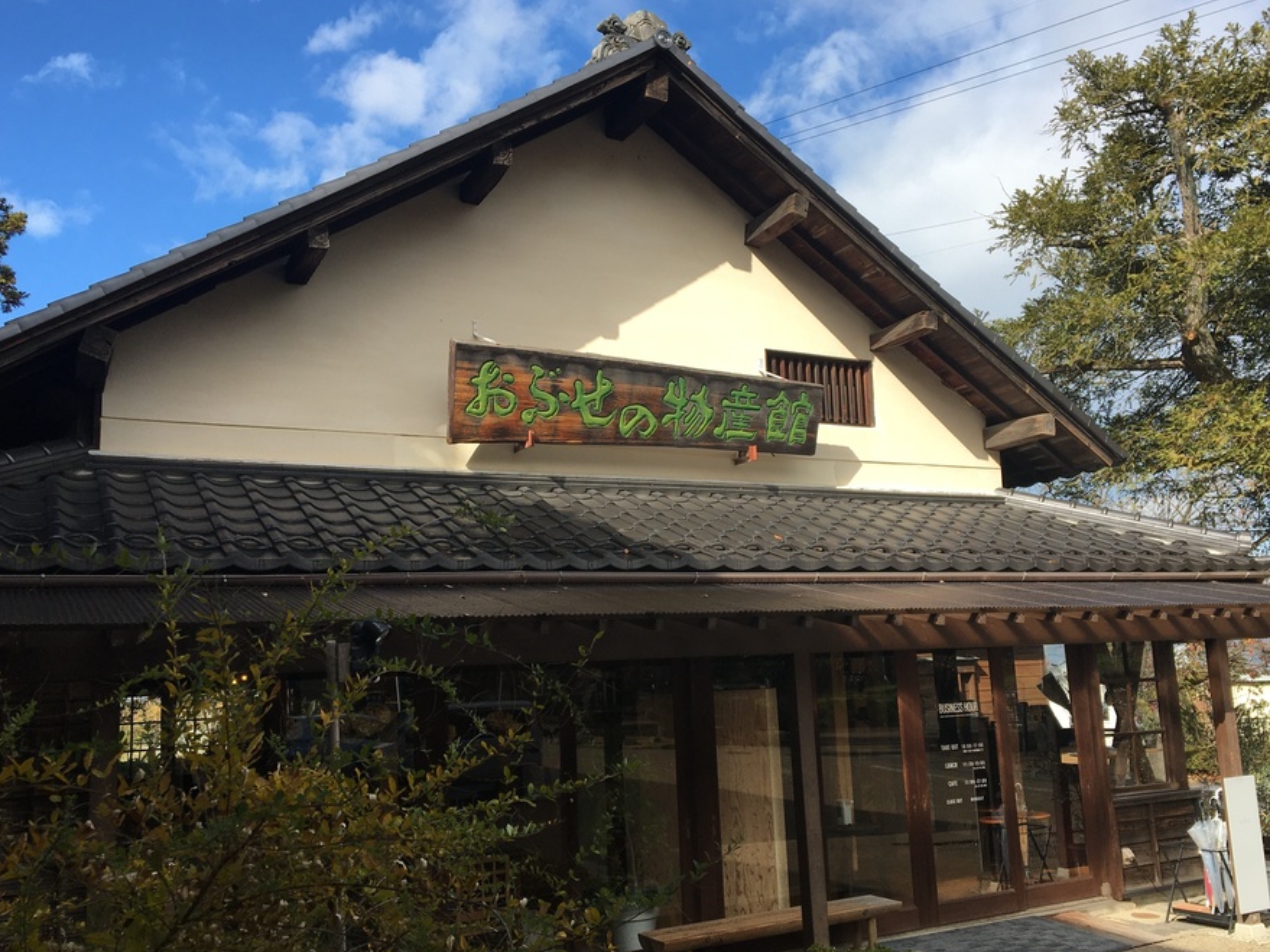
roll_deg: +2.8
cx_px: 678
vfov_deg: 42.9
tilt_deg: +9.1
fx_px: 1211
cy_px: 496
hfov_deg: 55.3
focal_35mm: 33
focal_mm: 4.15
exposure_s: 1/986
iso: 25
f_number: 2.2
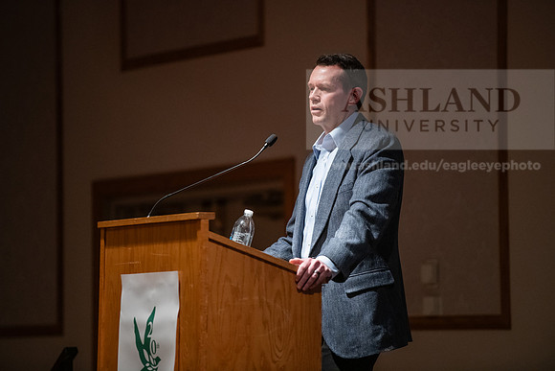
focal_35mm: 200
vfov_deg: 6.9
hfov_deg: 10.3
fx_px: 3084
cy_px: 186
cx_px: 278
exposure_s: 1/200
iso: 4000
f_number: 3.2
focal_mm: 200
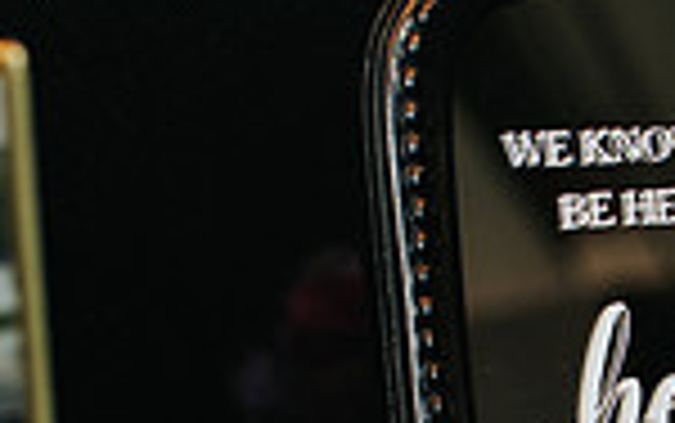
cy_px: 598
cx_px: 788
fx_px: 2541
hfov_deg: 14.7
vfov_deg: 9.3
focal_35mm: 138
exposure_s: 1/200
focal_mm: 35
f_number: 3.5
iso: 1000
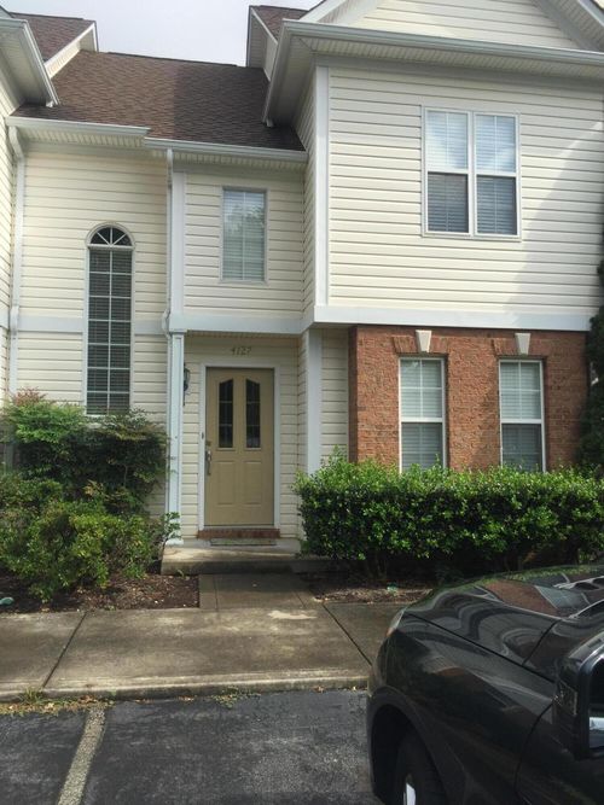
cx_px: 302
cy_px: 402
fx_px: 675
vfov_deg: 61.7
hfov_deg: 48.2
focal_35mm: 29
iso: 32
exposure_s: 1/1883
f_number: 2.2
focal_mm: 4.15
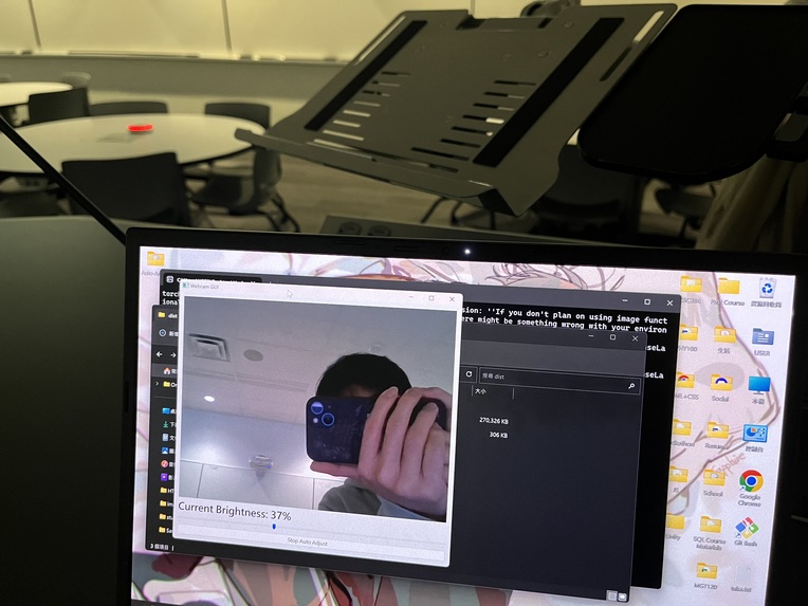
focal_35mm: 26
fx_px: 607
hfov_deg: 67.3
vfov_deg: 53.1
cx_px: 404
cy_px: 303
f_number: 1.6
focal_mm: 5.1
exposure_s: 1/60
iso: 500
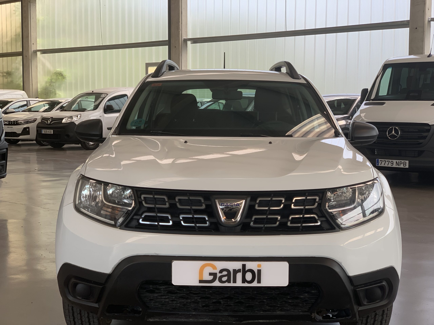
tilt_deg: -4.3
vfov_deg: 28.0
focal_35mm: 52
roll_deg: -0.5
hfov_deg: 36.8
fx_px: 652
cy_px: 162
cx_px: 217
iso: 16
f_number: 2.4
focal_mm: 6
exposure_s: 1/137
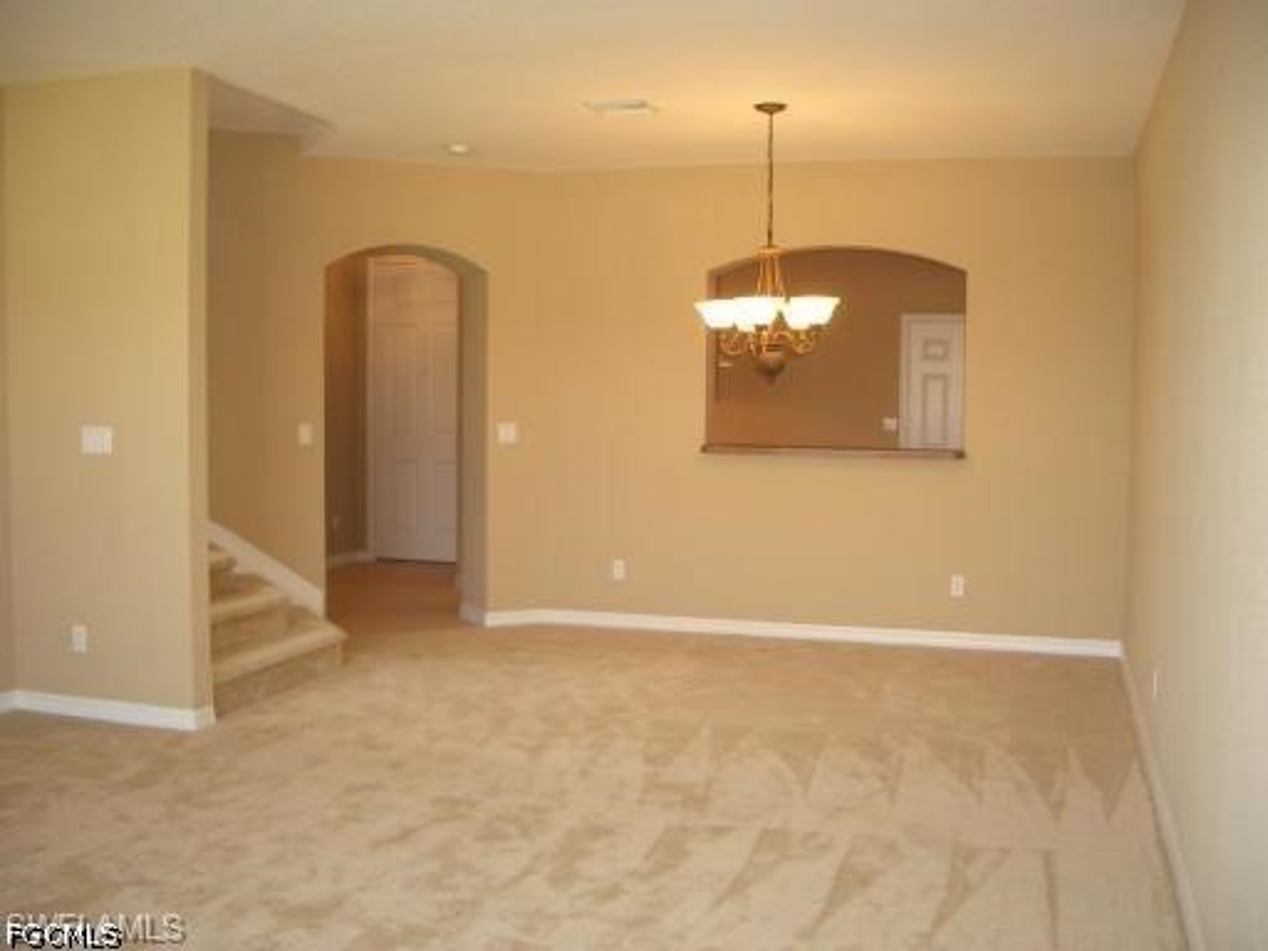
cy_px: 476
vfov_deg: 40.7
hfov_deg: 52.6
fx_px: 1282
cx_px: 634
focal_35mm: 35
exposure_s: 1/60
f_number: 2.6
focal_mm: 5.8
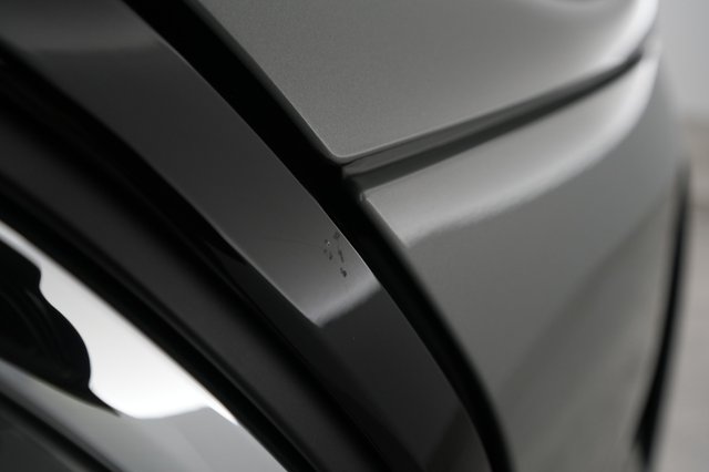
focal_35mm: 28
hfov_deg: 65.5
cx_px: 354
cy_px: 236
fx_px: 551
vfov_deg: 46.4
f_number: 4.5
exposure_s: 1/100
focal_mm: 28
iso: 2000
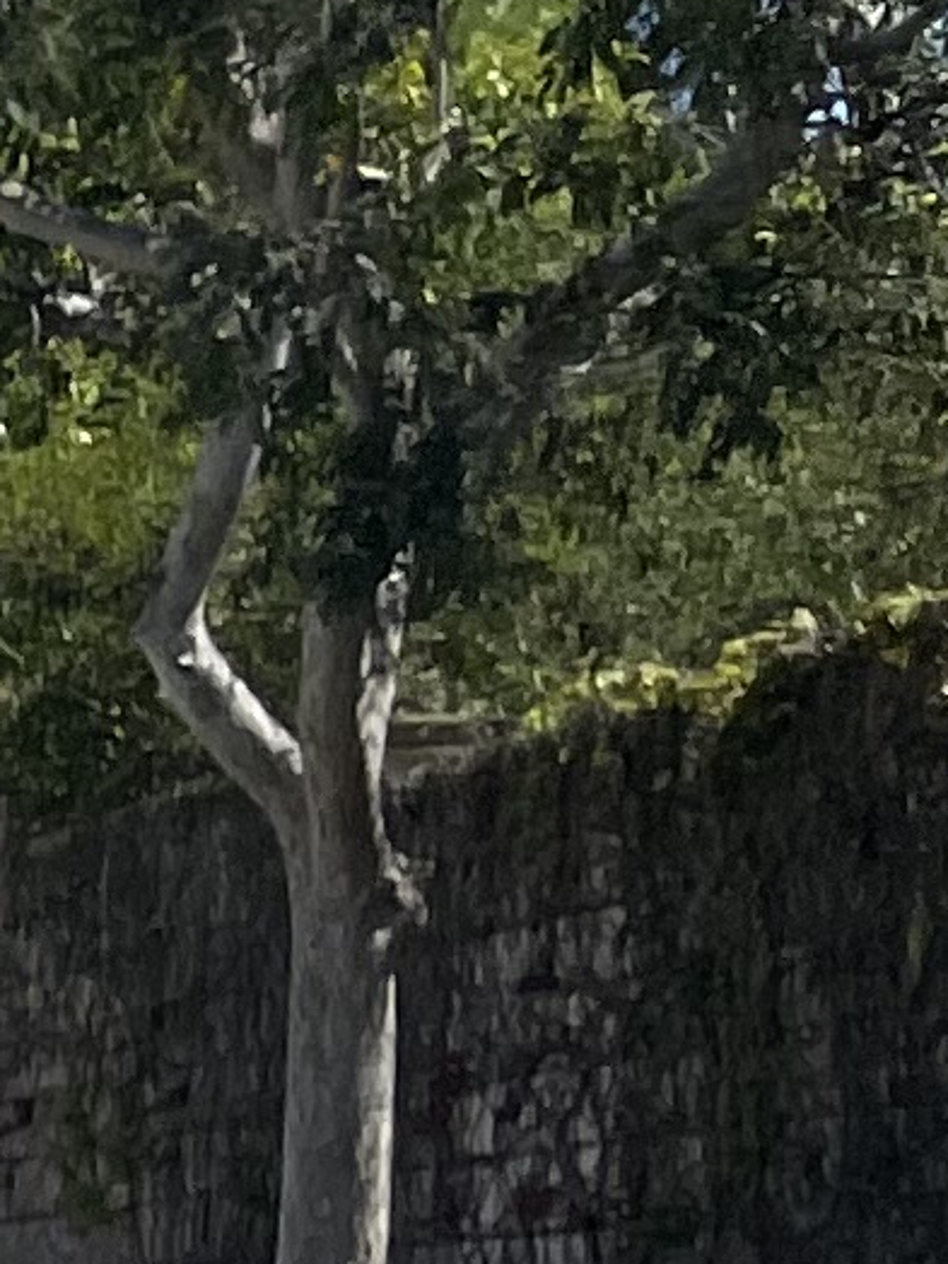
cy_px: 2183
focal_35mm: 200
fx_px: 7303
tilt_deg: -5.6
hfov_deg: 5.6
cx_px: -3773
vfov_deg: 9.5
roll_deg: -0.6
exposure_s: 1/4292
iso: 32
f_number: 1.6
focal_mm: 4.2
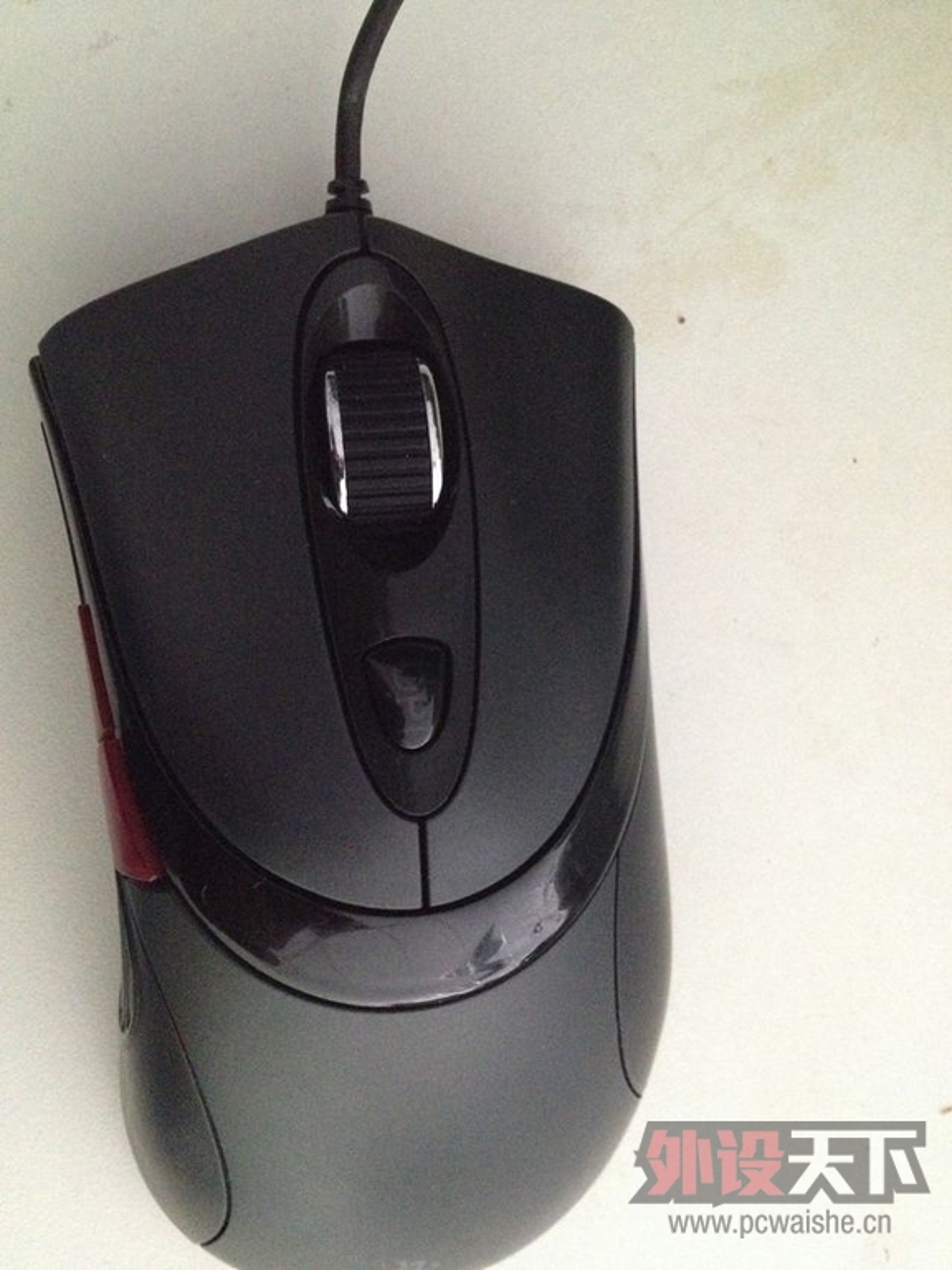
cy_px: 635
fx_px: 1283
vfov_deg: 52.6
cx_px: 476
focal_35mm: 35
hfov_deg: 40.7
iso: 800
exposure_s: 1/15
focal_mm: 4.28
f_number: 2.4
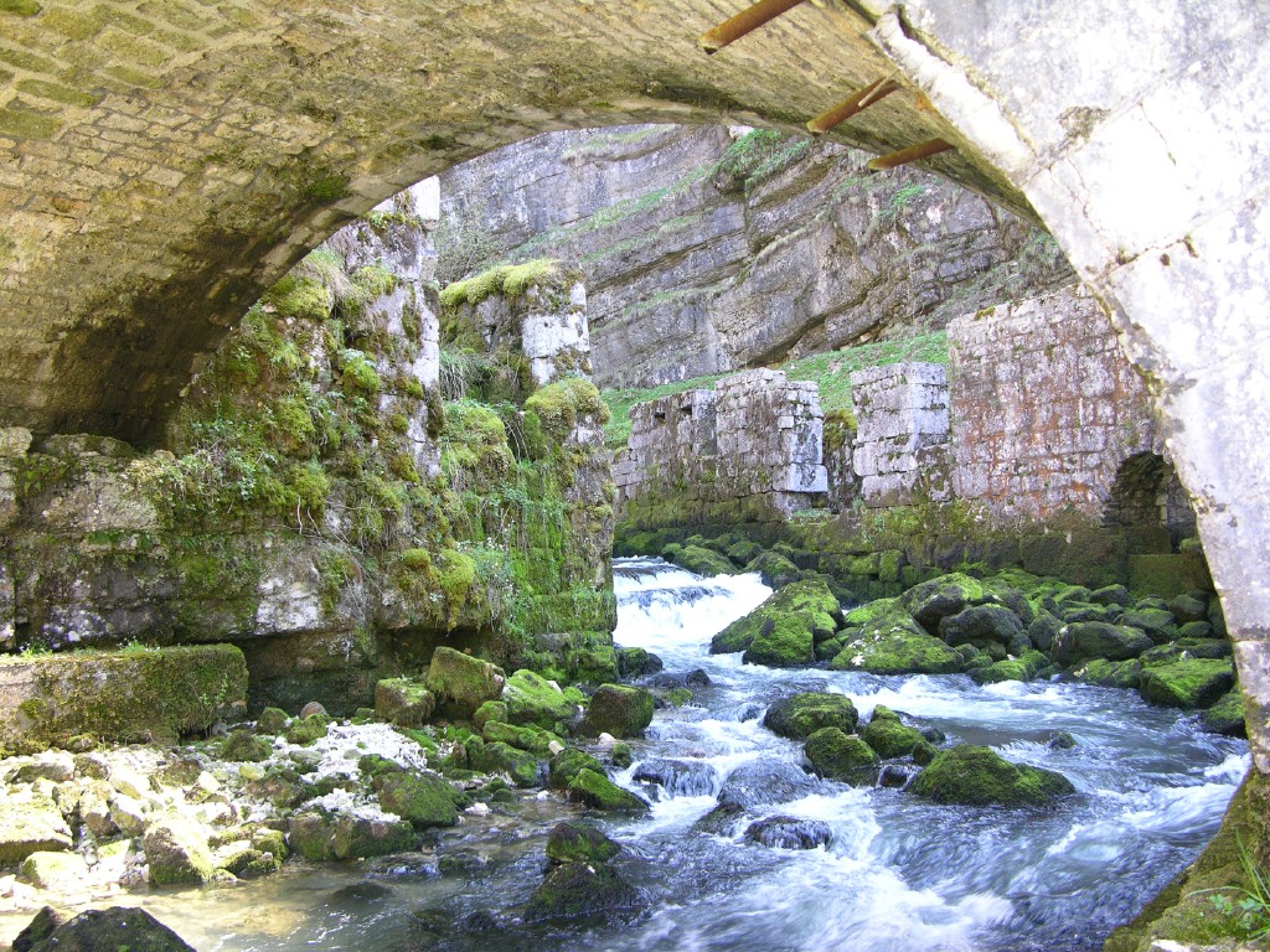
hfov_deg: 52.6
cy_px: 476
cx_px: 635
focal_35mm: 35
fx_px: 1284
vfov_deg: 40.7
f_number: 2.8
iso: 100
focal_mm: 8.9
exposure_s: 1/30
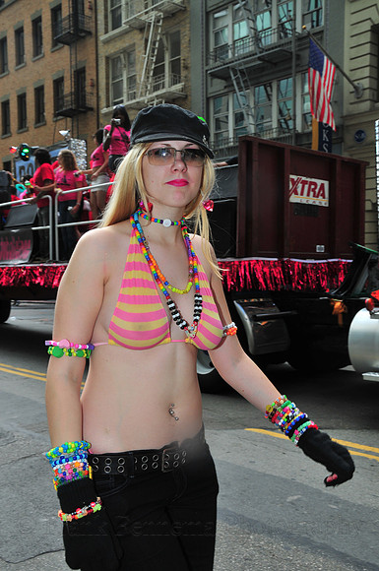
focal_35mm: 39
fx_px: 618
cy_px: 286
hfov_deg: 34.1
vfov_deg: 49.6
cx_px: 190
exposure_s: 1/250
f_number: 8
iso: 200
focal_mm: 26
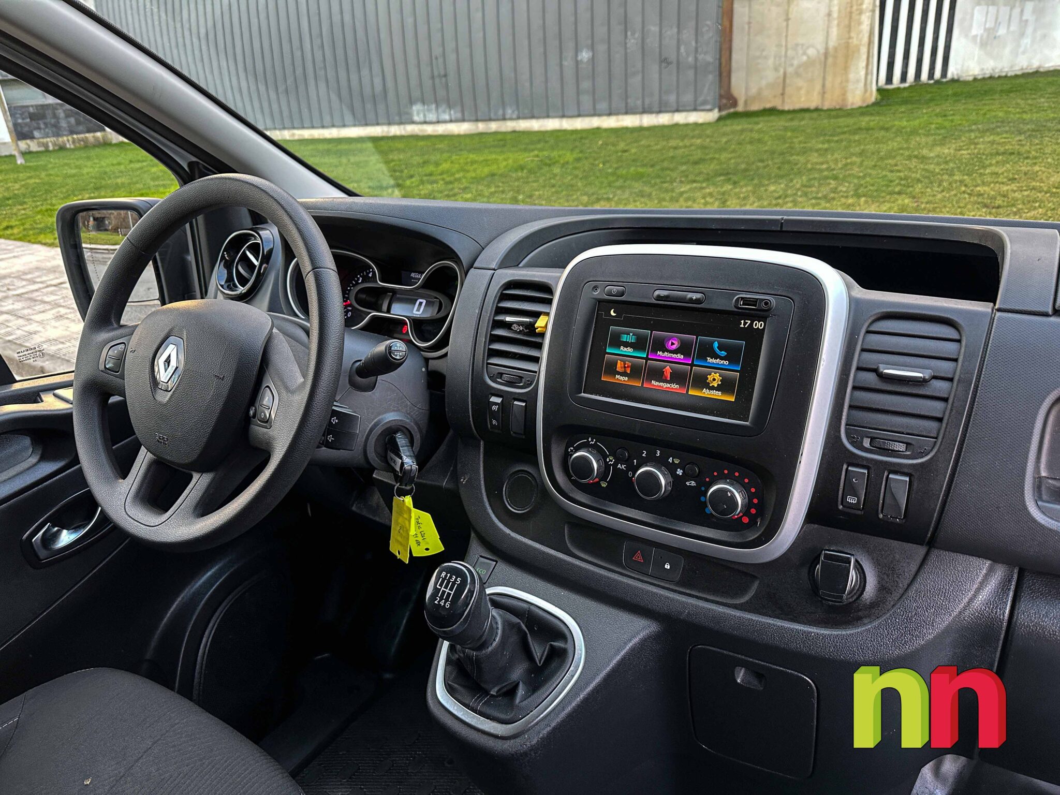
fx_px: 735
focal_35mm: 24
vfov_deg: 56.8
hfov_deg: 71.6
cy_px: 398
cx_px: 530
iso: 80
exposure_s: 1/3200
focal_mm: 6.86
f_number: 1.8
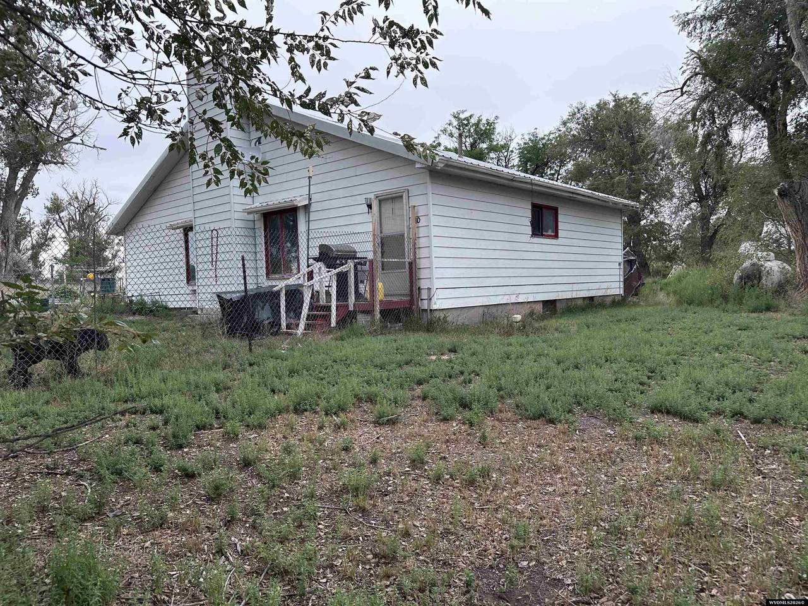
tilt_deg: -0.9
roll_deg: +0.8
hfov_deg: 71.6
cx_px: 404
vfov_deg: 56.8
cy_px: 303
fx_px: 560
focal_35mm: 24
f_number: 1.78
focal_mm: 6.86
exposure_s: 1/857
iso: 80
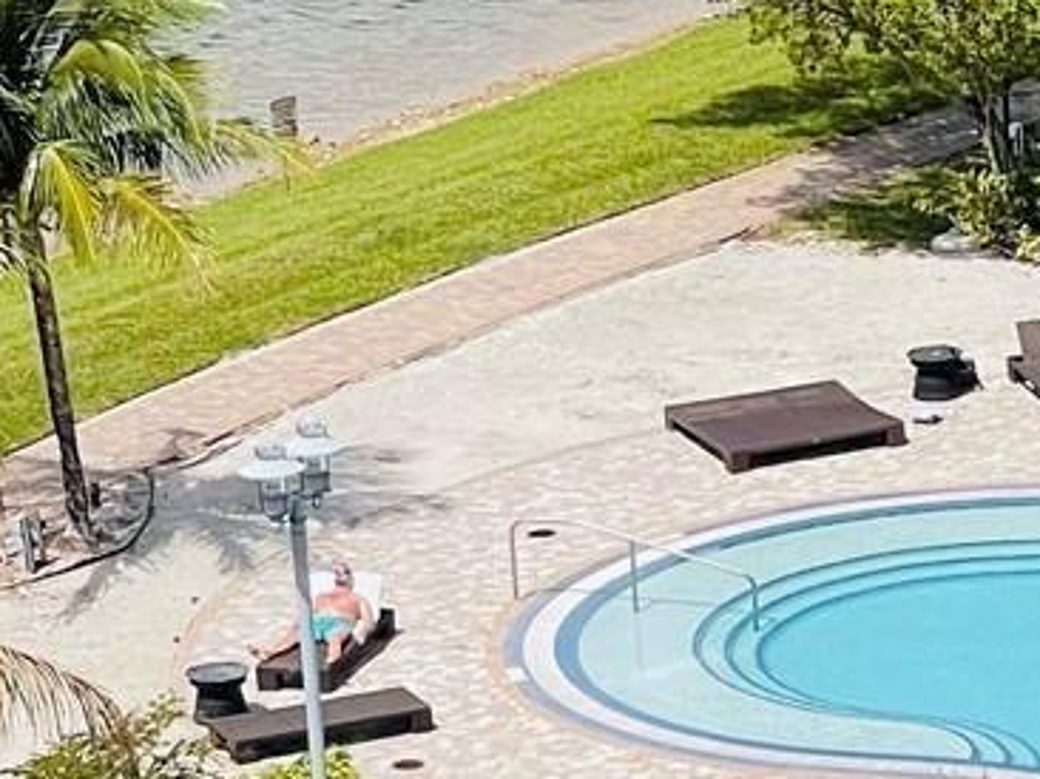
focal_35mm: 280
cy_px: 1211
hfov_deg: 7.0
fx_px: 8407
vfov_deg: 5.3
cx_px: 1537
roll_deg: +2.1
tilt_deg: -20.7
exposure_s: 1/1698
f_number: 2.2
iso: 20
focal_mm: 7.5
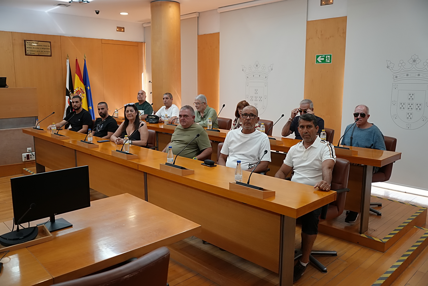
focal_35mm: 30
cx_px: 214
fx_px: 357
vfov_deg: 43.6
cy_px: 143
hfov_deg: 61.9
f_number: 4
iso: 1250
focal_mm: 30
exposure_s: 1/160
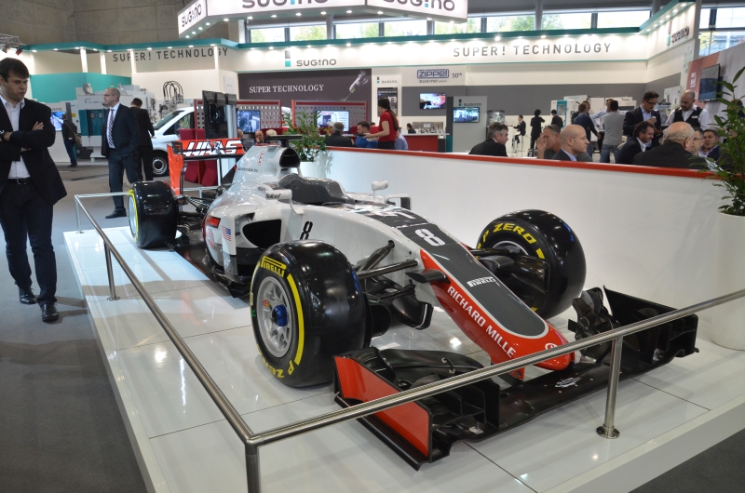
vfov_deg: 47.7
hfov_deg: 67.5
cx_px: 372
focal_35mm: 27
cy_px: 246
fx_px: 558
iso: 800
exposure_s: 1/125
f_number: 5.6
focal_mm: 18
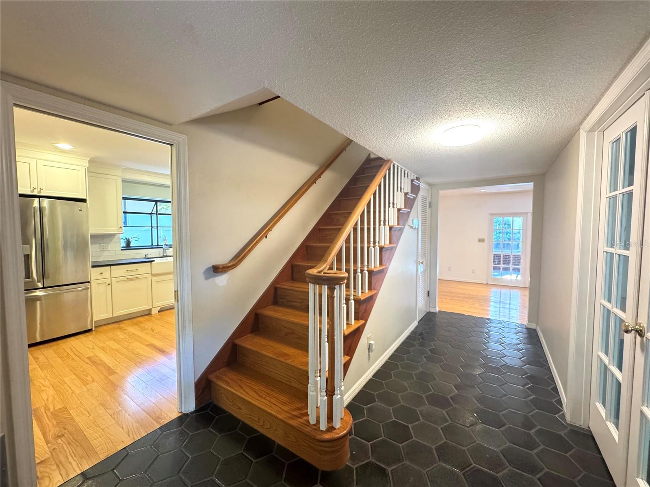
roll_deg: -0.1
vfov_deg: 85.7
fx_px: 263
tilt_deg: -3.4
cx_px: 325
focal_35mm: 14
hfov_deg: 102.1
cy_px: 244
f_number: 2.2
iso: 320
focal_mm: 2.22
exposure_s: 1/60
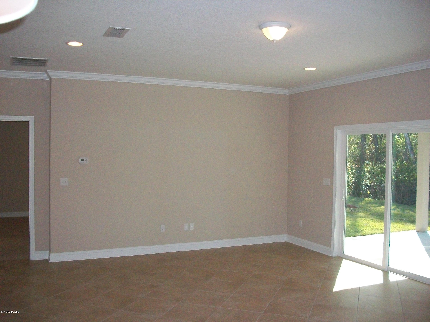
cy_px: 161
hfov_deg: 56.8
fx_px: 397
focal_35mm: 32
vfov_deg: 44.2
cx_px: 215
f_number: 2.9
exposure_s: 1/500
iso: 400
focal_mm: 5.7
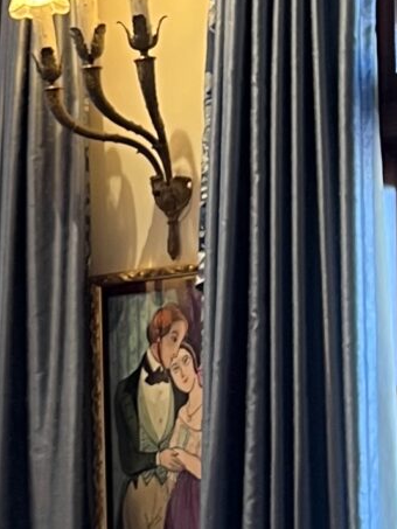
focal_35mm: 147
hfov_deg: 9.9
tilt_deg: +7.3
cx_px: -135
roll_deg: -0.4
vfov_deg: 13.4
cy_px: 255
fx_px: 2247
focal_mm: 5.7
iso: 100
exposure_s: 1/60
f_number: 1.5
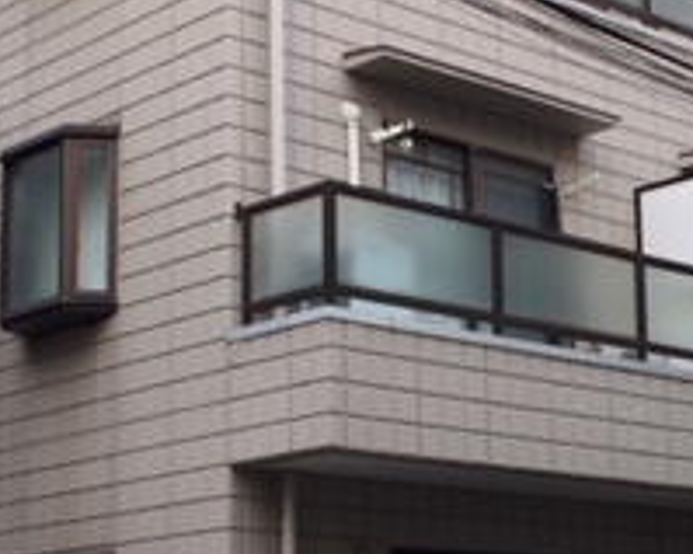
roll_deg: +1.0
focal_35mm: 91
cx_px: 432
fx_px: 1866
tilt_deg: +10.5
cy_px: 341
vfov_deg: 16.9
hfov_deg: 21.0
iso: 32
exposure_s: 1/60
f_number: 2.2
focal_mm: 4.15
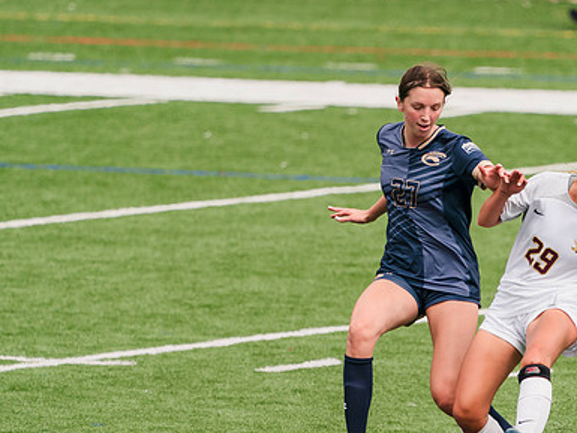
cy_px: 238
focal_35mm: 1008
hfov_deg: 2.0
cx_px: 352
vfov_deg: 1.5
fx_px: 16807
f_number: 6.3
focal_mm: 600
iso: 400
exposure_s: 1/1600
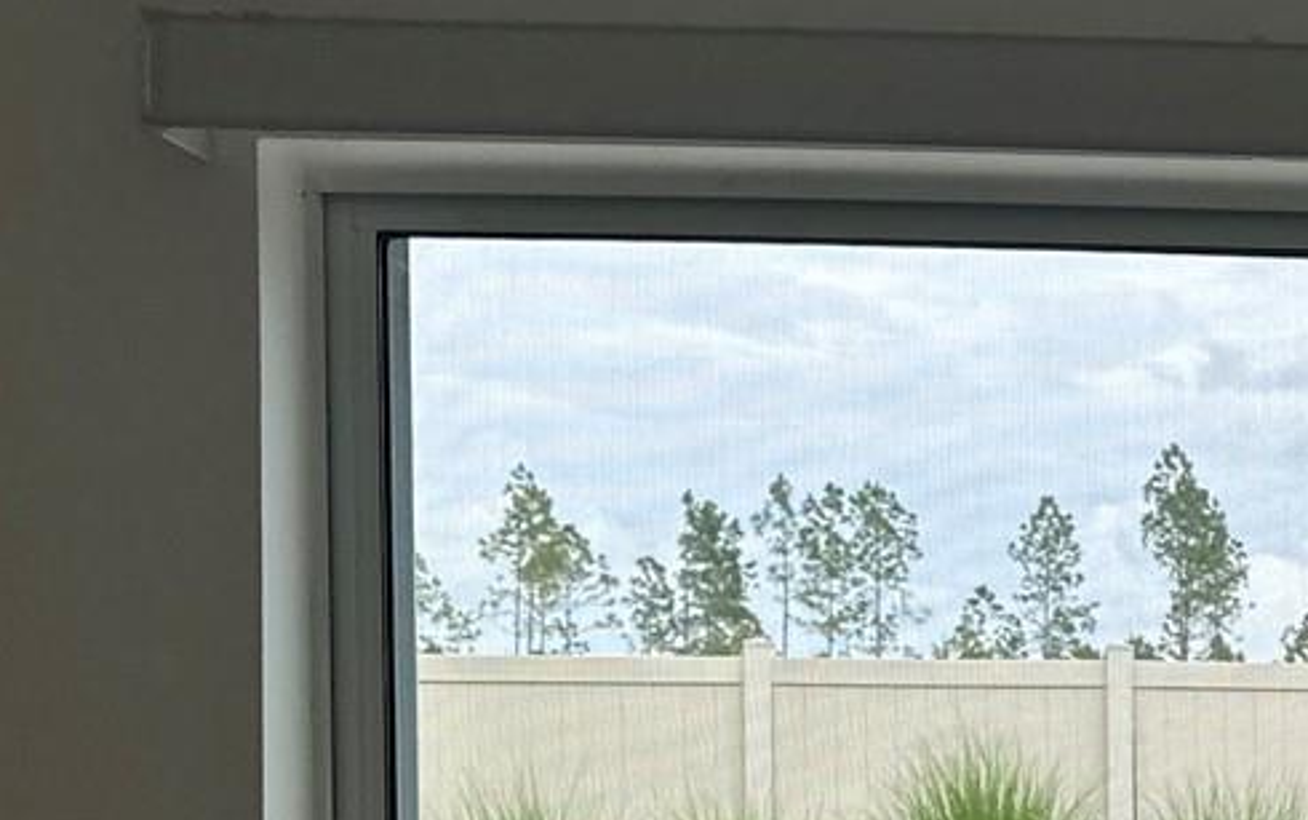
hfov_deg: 22.3
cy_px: 980
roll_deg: -0.8
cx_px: 1700
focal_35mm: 83
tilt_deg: -1.2
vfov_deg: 15.2
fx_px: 2961
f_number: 1.78
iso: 80
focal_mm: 6.86
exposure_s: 1/927
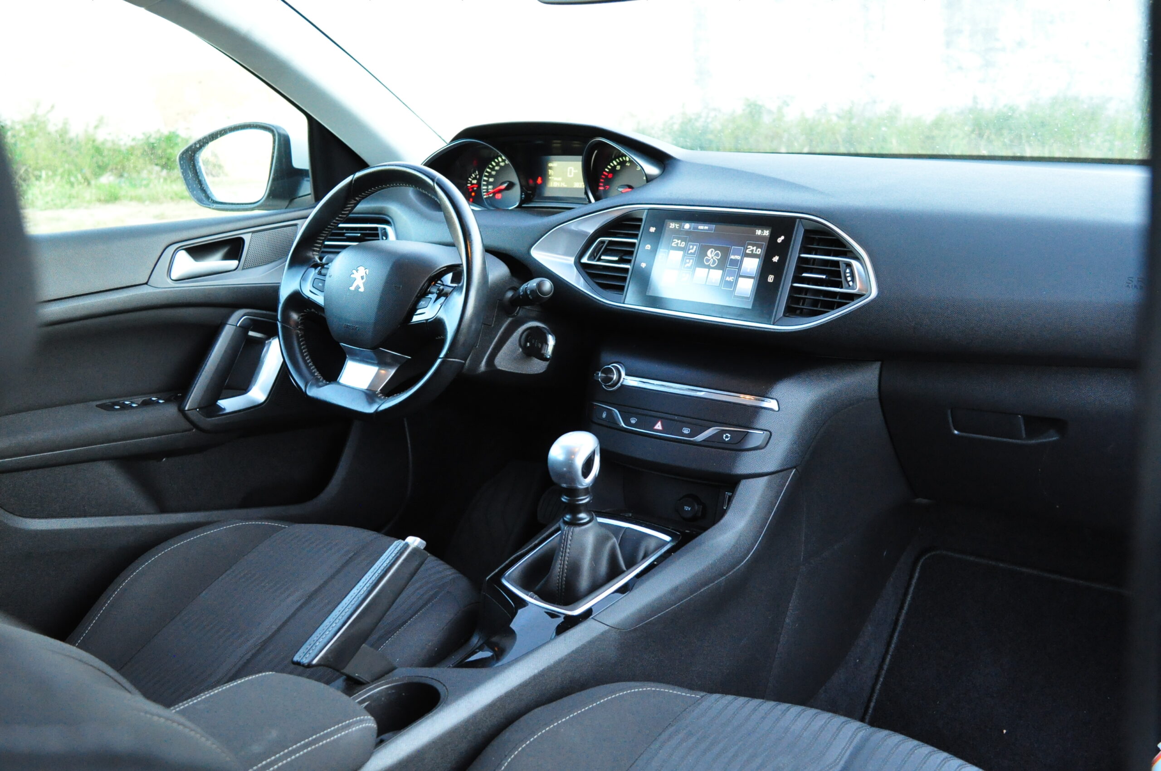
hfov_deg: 55.2
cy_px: 386
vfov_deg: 38.3
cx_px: 580
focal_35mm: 34
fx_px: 1111
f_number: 5
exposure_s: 1/100
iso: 2000
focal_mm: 23
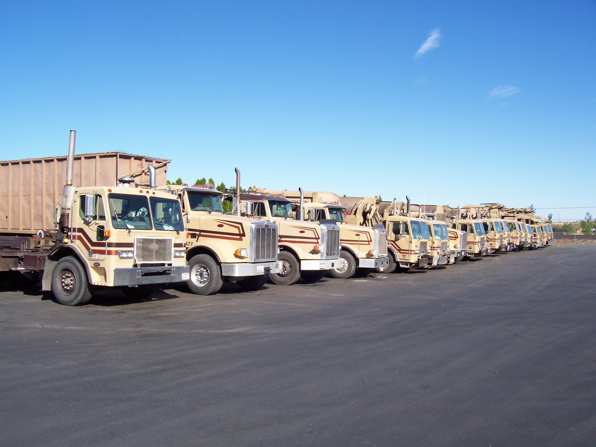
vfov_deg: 41.8
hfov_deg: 54.0
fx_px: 585
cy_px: 224
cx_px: 298
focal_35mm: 34
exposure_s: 1/428
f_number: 5.1
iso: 80
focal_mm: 5.6
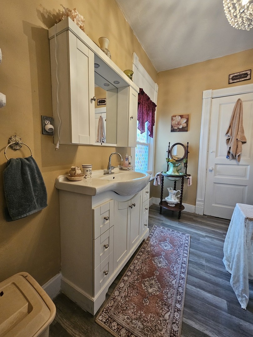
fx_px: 127
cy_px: 168
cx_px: 126
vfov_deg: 106.2
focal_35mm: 13
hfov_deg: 89.9
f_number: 2.2
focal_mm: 2.2
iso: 320
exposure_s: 1/40
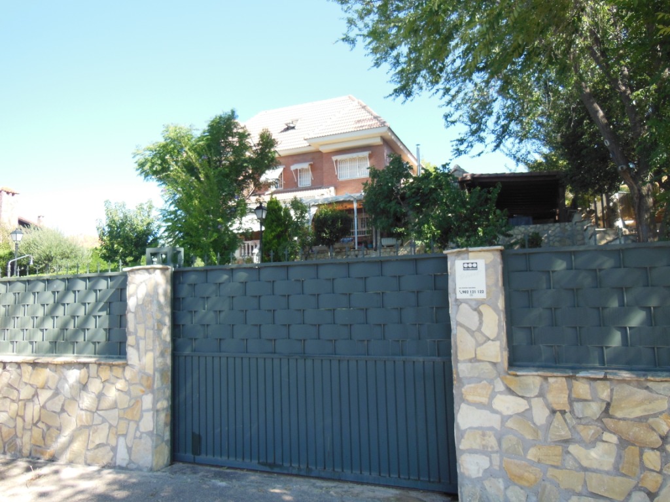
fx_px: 484
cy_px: 251
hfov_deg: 69.4
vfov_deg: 54.9
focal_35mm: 25
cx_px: 335
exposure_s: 1/250
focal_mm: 4.5
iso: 125
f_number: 3.5
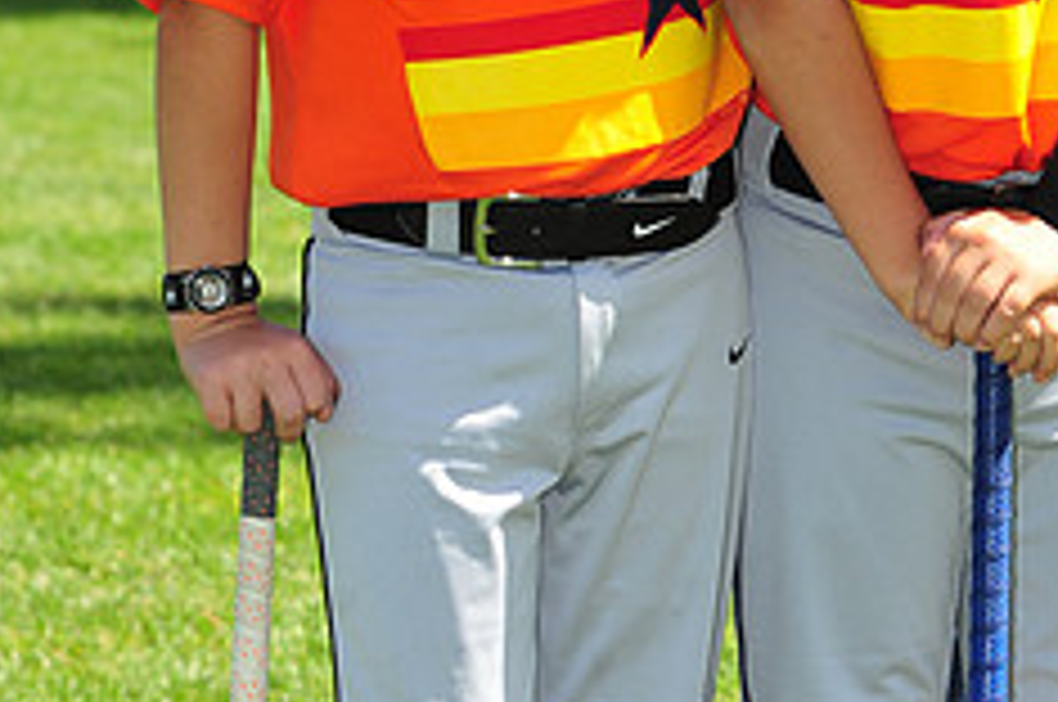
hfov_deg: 8.3
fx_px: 7249
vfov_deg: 5.5
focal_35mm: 247
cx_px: 770
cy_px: -454
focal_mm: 100
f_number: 8
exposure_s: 1/250
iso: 200
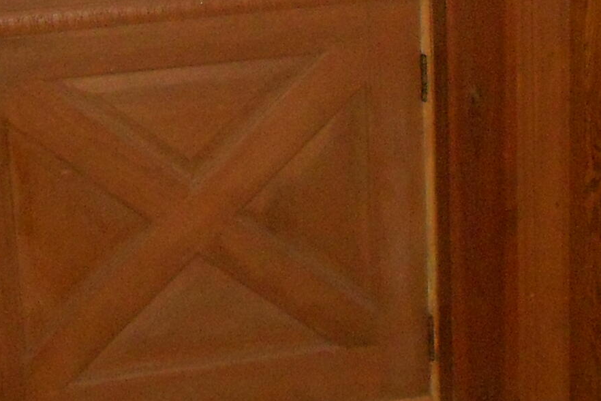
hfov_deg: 22.1
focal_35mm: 92
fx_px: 1536
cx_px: 332
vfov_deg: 14.4
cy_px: -86
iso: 400
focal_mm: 4.6
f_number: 3.2
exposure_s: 1/25
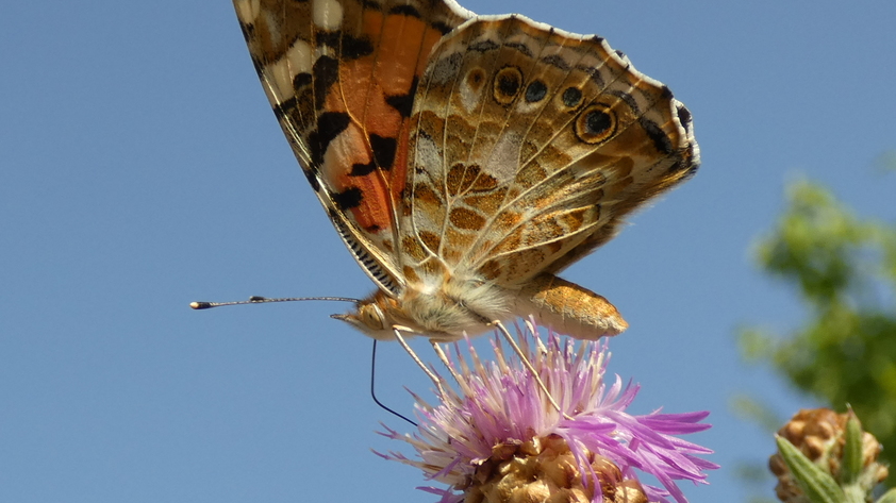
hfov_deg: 39.2
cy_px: 203
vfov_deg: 22.6
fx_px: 1259
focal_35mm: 53
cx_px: 452
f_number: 3.8
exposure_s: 1/250
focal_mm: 8.6
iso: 80
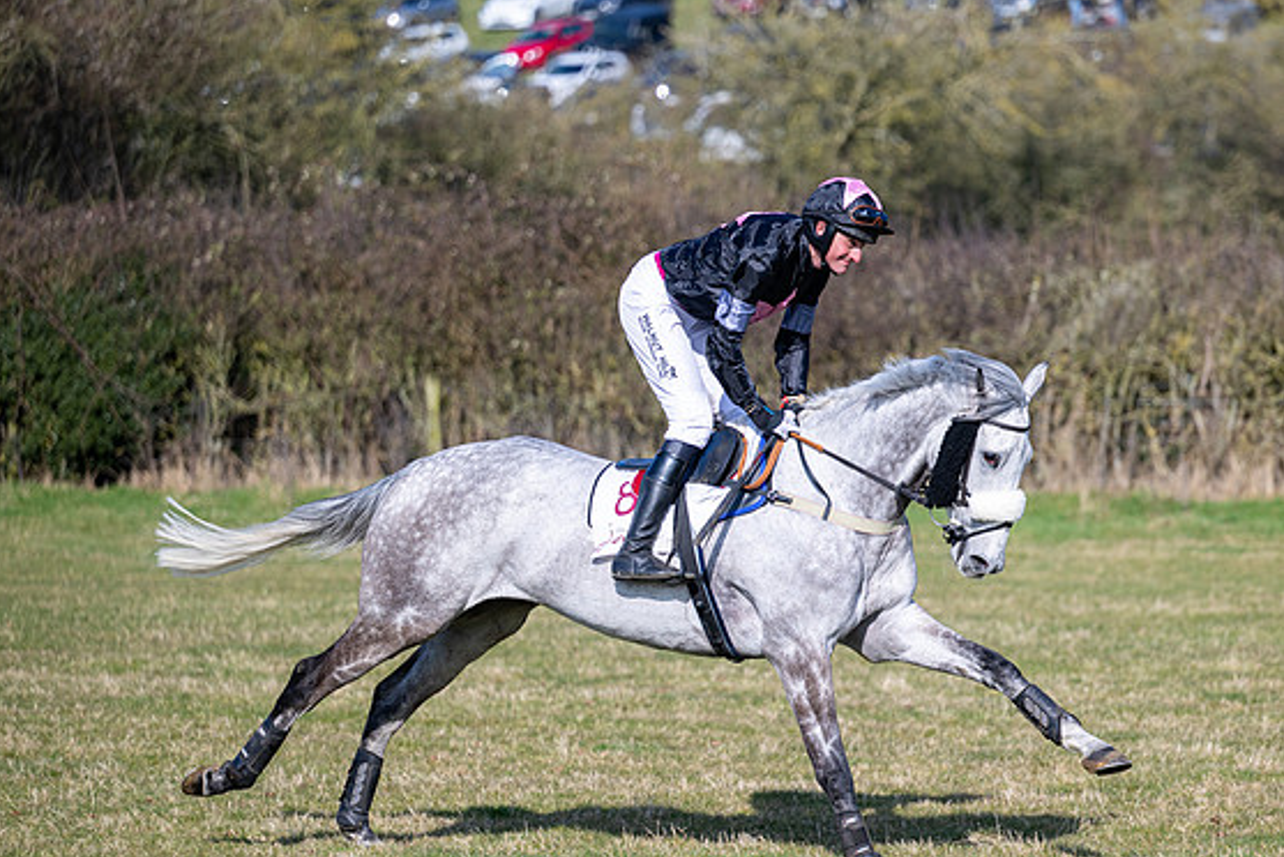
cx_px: 724
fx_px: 6887
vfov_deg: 7.1
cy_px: 571
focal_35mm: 193
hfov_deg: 10.6
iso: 200
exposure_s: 1/4000
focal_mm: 140
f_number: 2.8
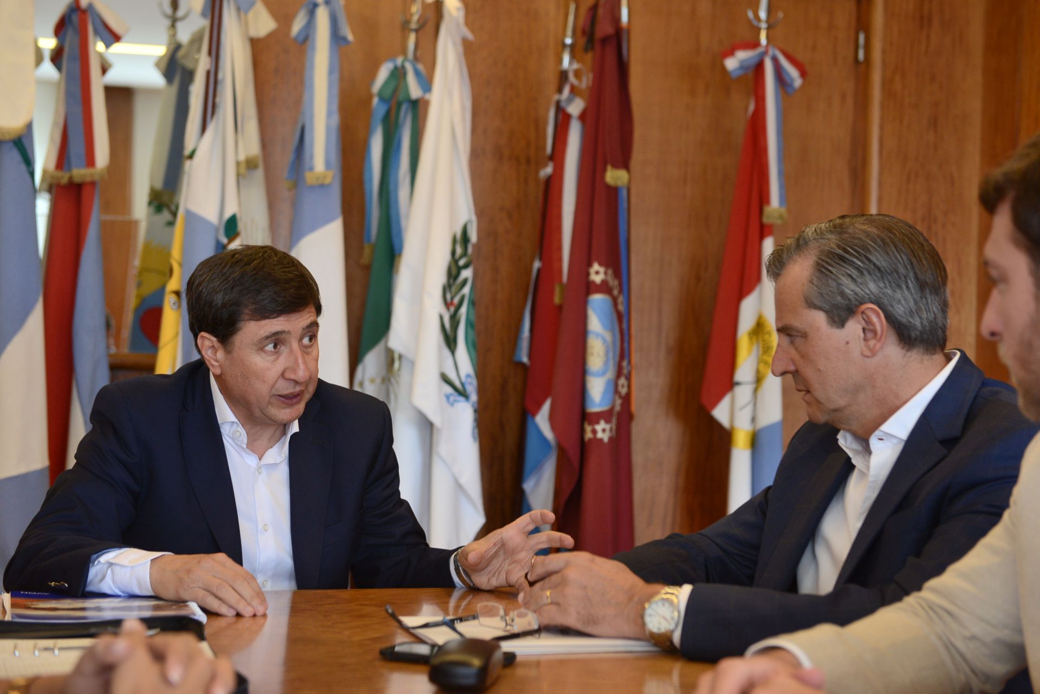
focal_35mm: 62
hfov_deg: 32.4
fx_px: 1792
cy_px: 347
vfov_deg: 21.9
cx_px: 520
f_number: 4
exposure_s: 1/200
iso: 1000
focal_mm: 62
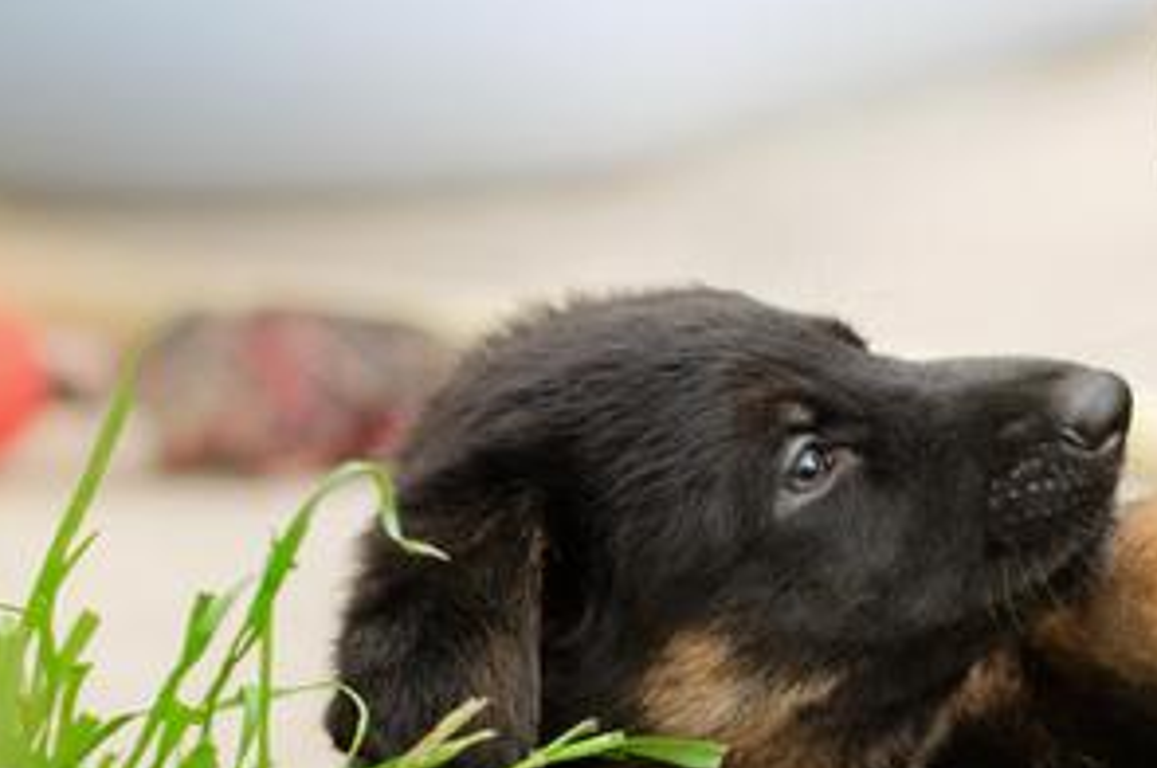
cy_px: 486
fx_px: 11910
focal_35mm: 371
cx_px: 1226
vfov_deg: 3.7
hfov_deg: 5.5
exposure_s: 1/800
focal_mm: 100
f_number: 2.8
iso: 320
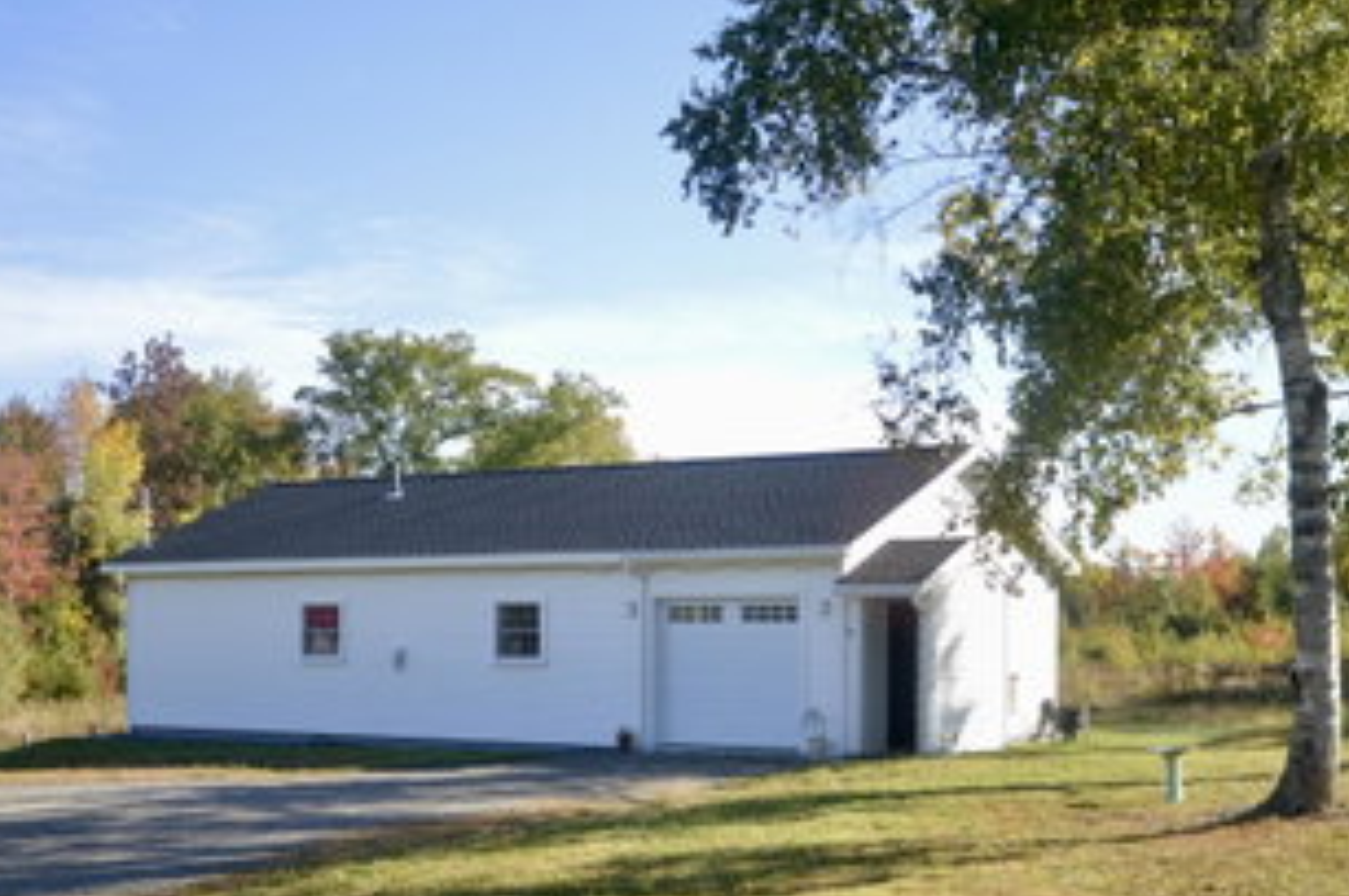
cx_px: 723
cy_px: 637
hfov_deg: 39.6
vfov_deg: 26.7
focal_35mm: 50
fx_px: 1872
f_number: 6.3
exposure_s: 1/160
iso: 100
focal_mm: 20
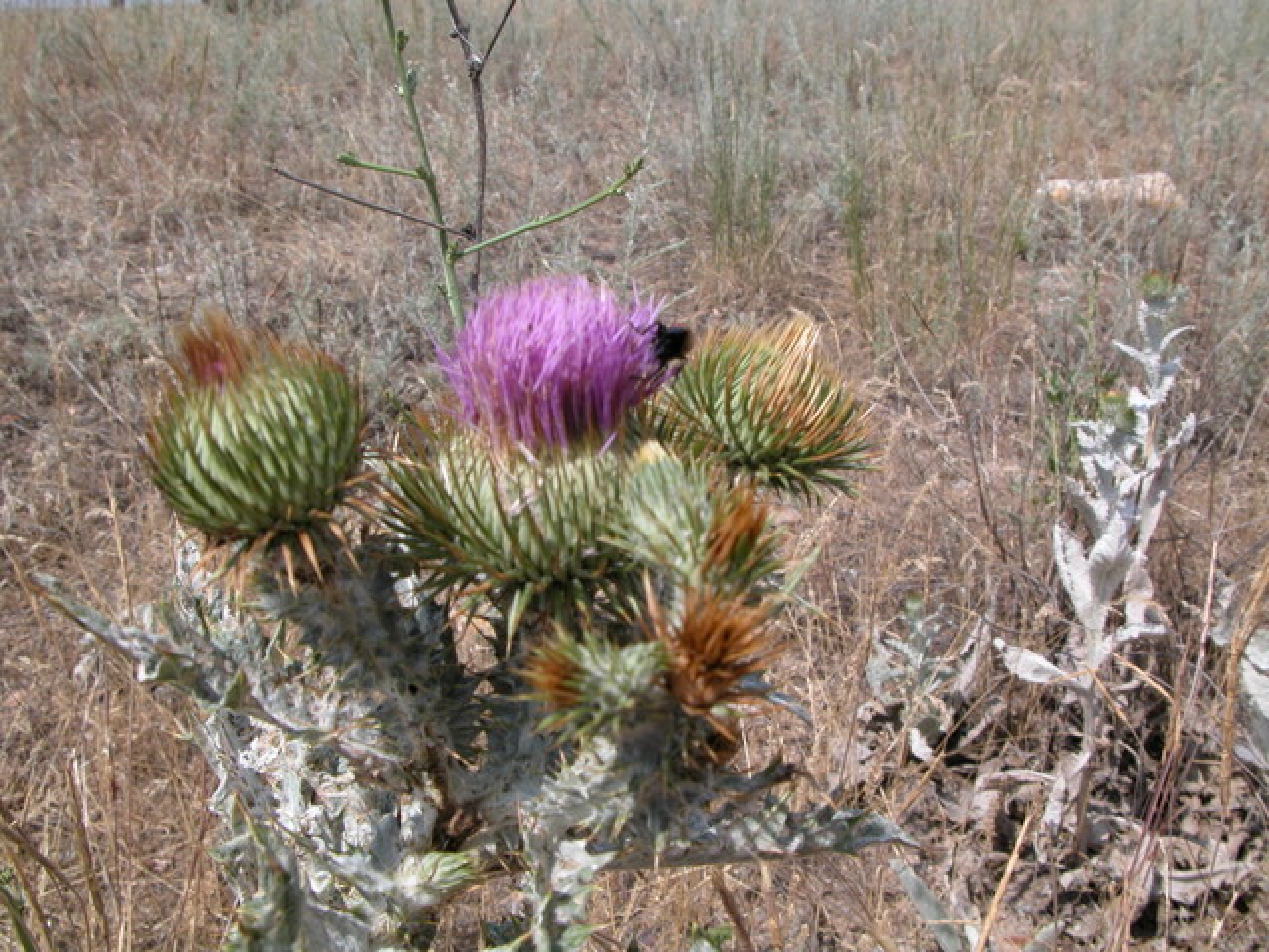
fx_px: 1283
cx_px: 634
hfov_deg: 52.6
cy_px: 476
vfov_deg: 40.7
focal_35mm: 35
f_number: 7.1
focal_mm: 8.9
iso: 100
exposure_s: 1/342
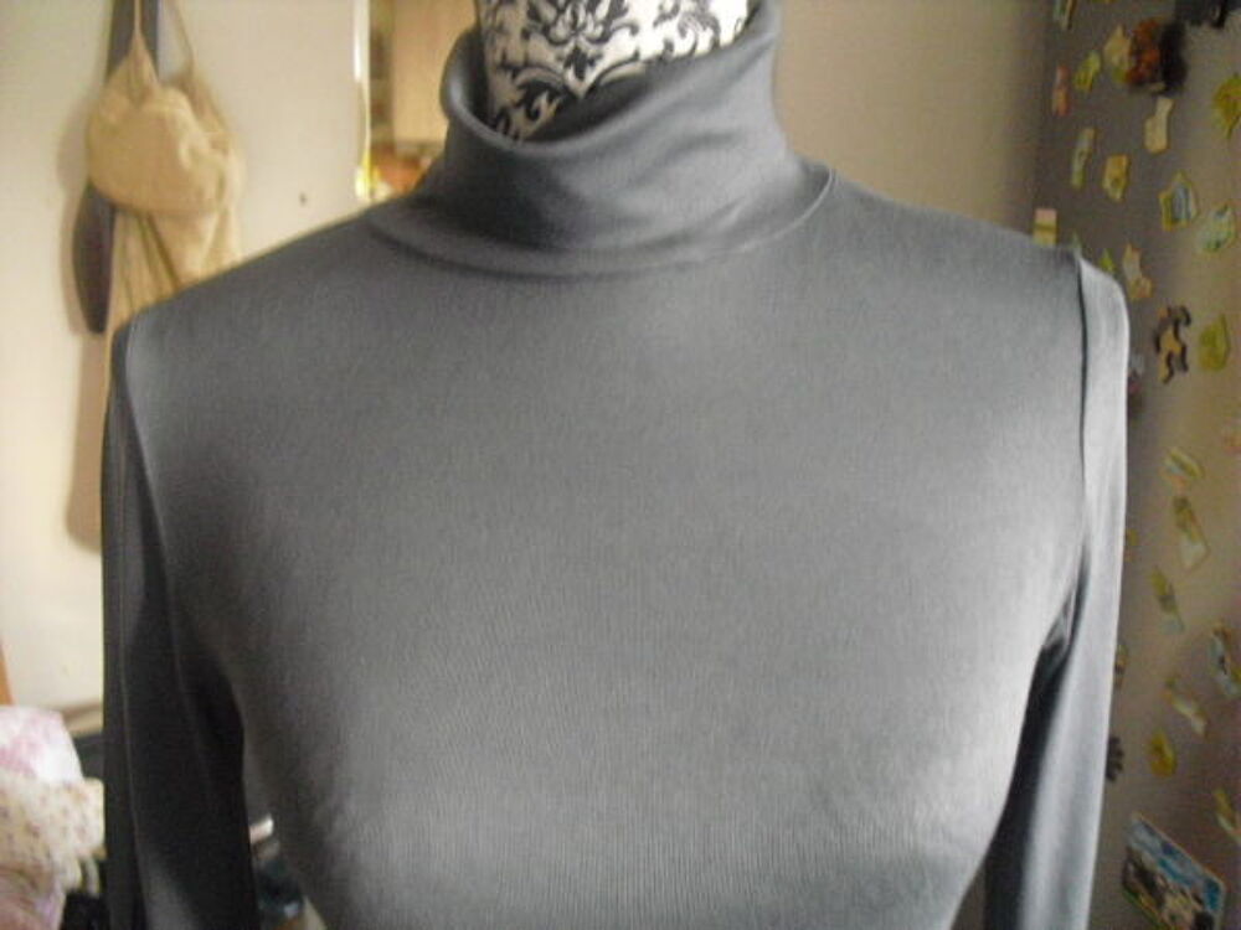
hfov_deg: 51.4
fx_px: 1291
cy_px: 465
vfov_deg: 39.7
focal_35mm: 36
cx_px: 620
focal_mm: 6.3
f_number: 3.1
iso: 800
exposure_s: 1/13
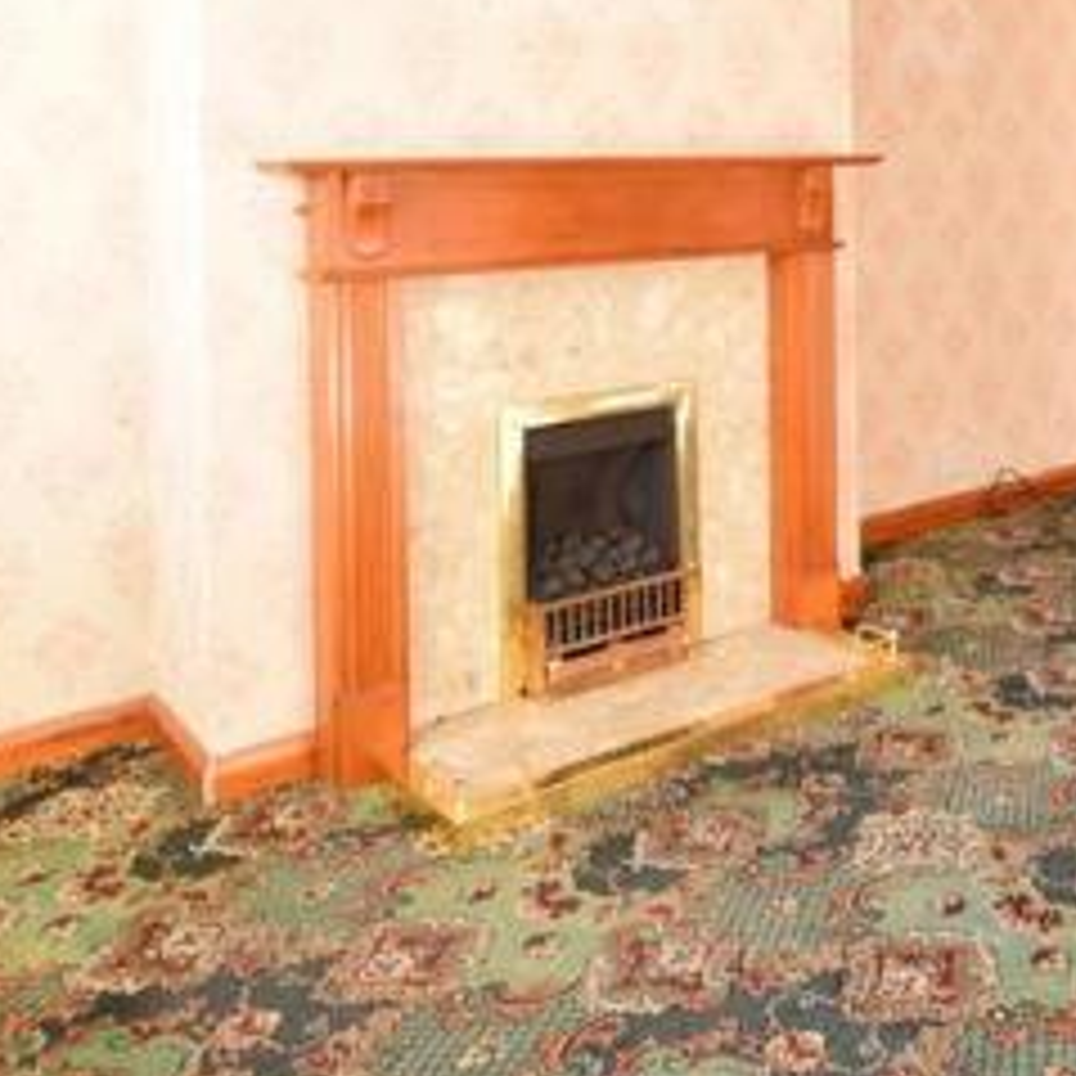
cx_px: 797
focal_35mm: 35
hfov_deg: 45.7
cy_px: 142
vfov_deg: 43.8
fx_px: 1231
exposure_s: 1/40
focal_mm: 10
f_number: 9
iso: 400
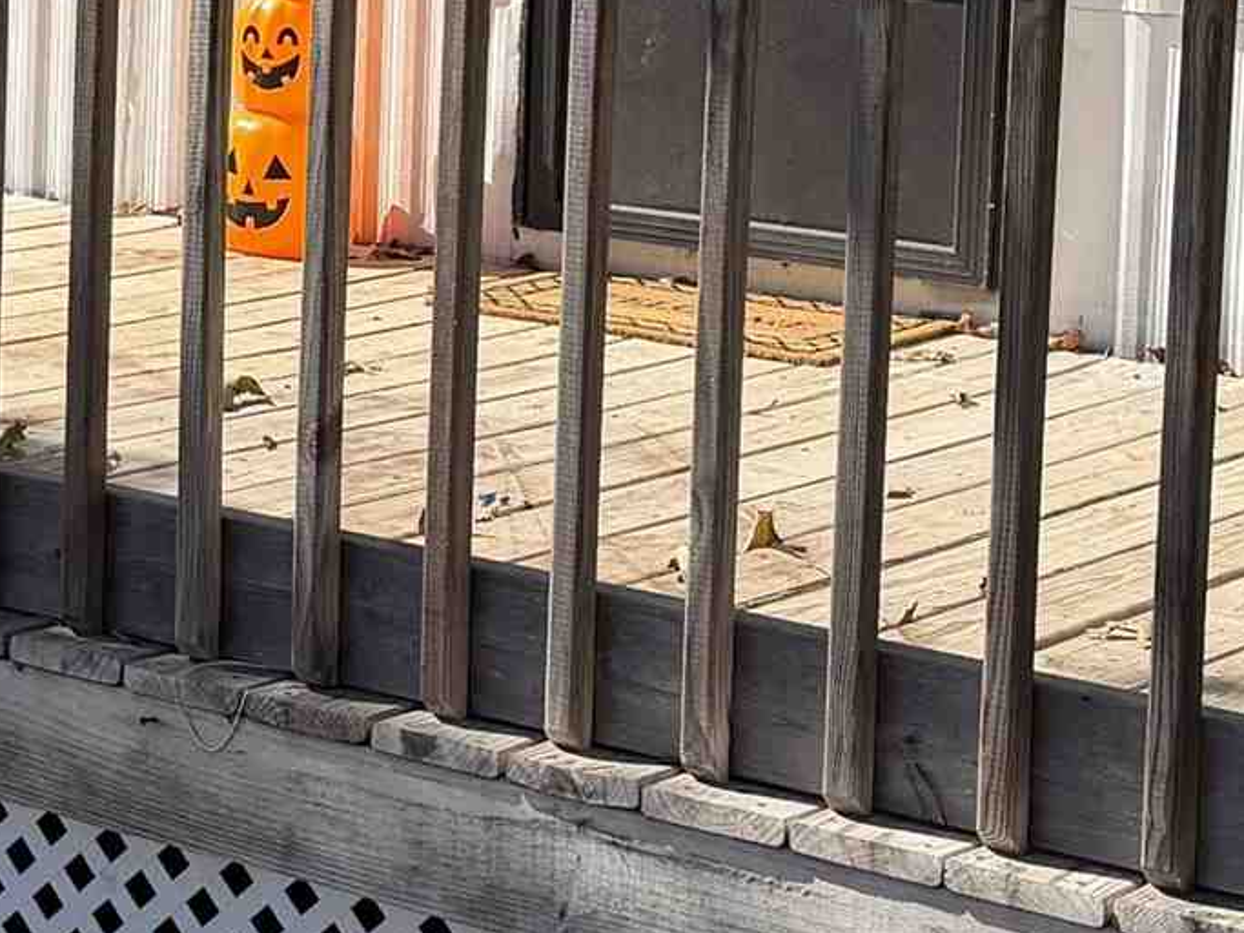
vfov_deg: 13.5
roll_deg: -1.5
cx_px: 233
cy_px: -21
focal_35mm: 108
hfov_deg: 18.0
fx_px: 3881
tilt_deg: -5.2
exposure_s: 1/4167
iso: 80
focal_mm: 6.76
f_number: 1.78
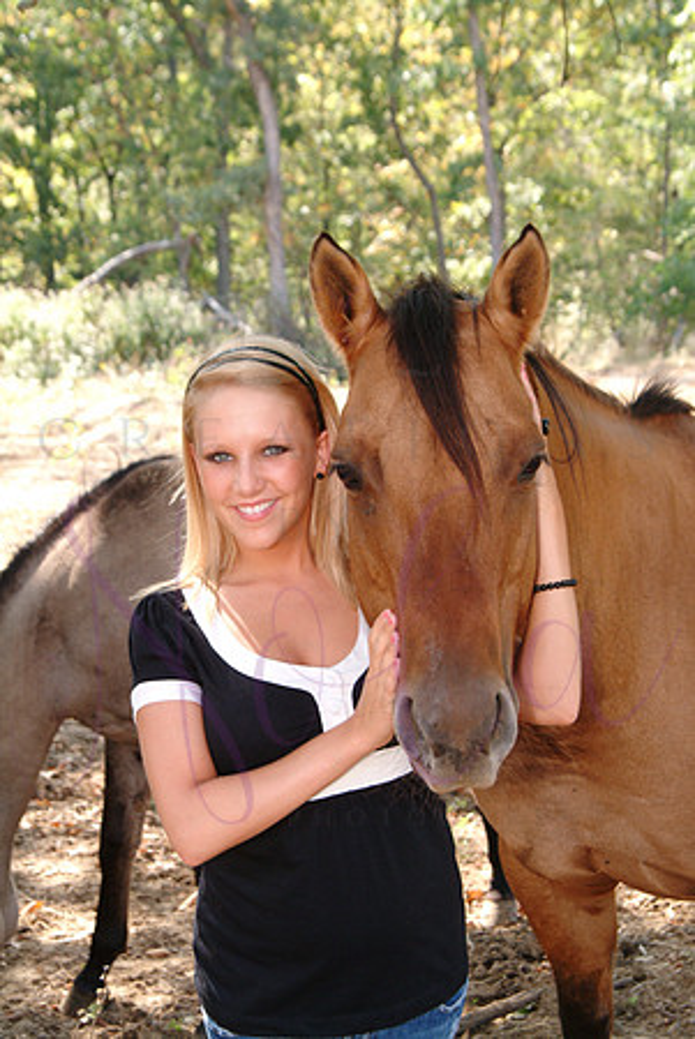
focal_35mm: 63
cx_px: 348
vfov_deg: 31.9
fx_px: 1820
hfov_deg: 21.6
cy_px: 520
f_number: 5.6
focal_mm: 42
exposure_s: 1/125
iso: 400
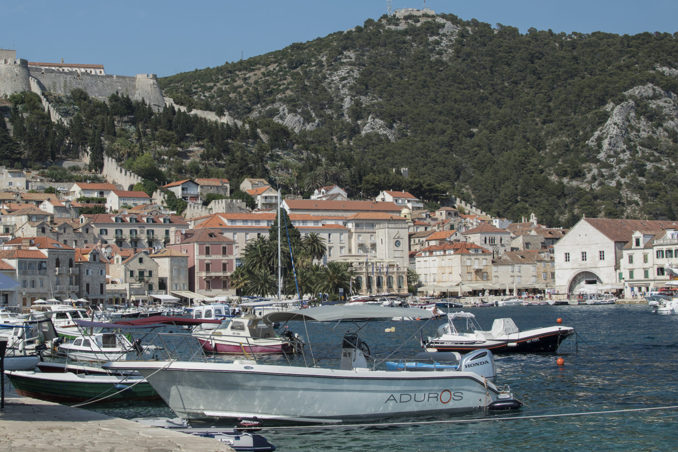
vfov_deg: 19.8
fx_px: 1293
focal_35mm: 69
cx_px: 263
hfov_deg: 29.3
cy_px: 188
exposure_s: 1/250
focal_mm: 35
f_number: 7.1
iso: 125
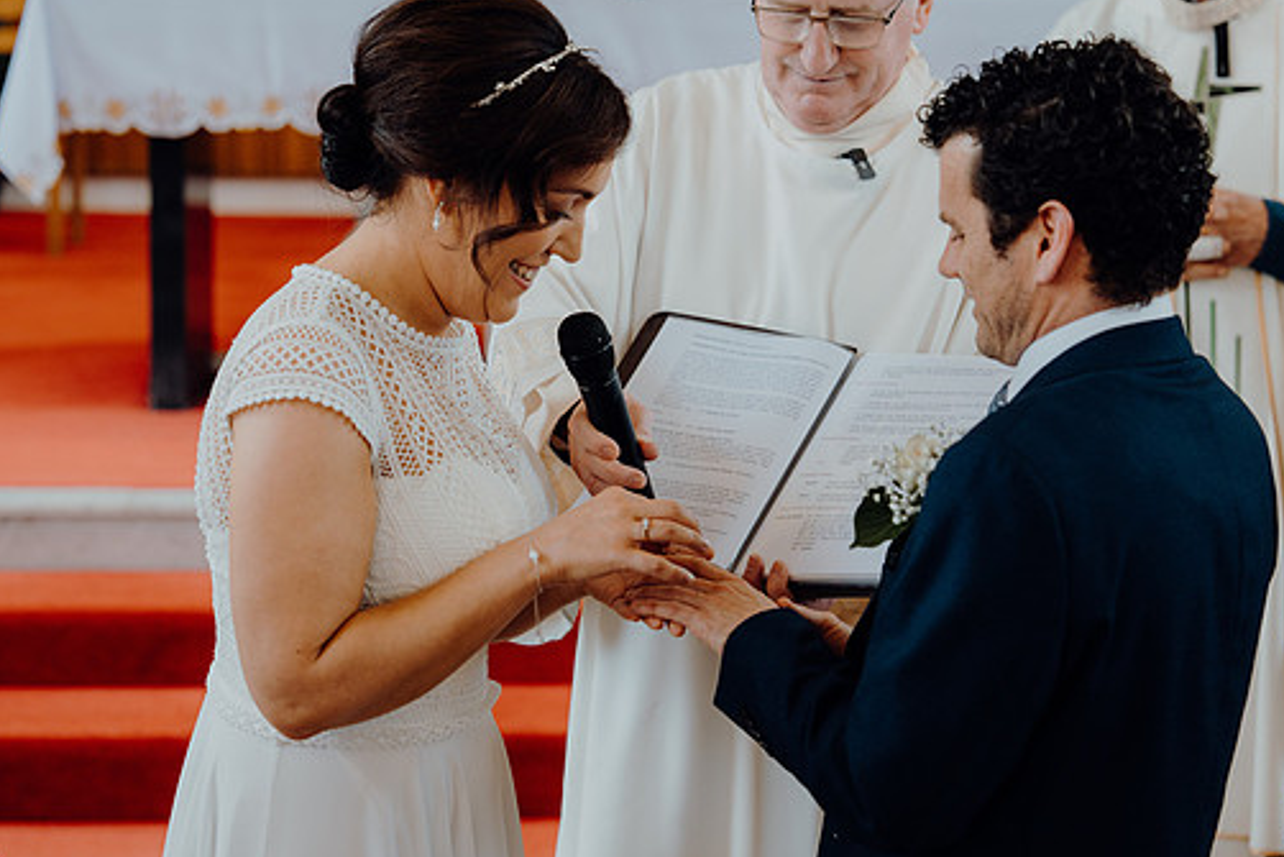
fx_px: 2640
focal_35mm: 74
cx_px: 650
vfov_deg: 18.4
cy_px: 418
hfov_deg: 27.3
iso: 500
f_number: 2.8
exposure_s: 1/200
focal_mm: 64
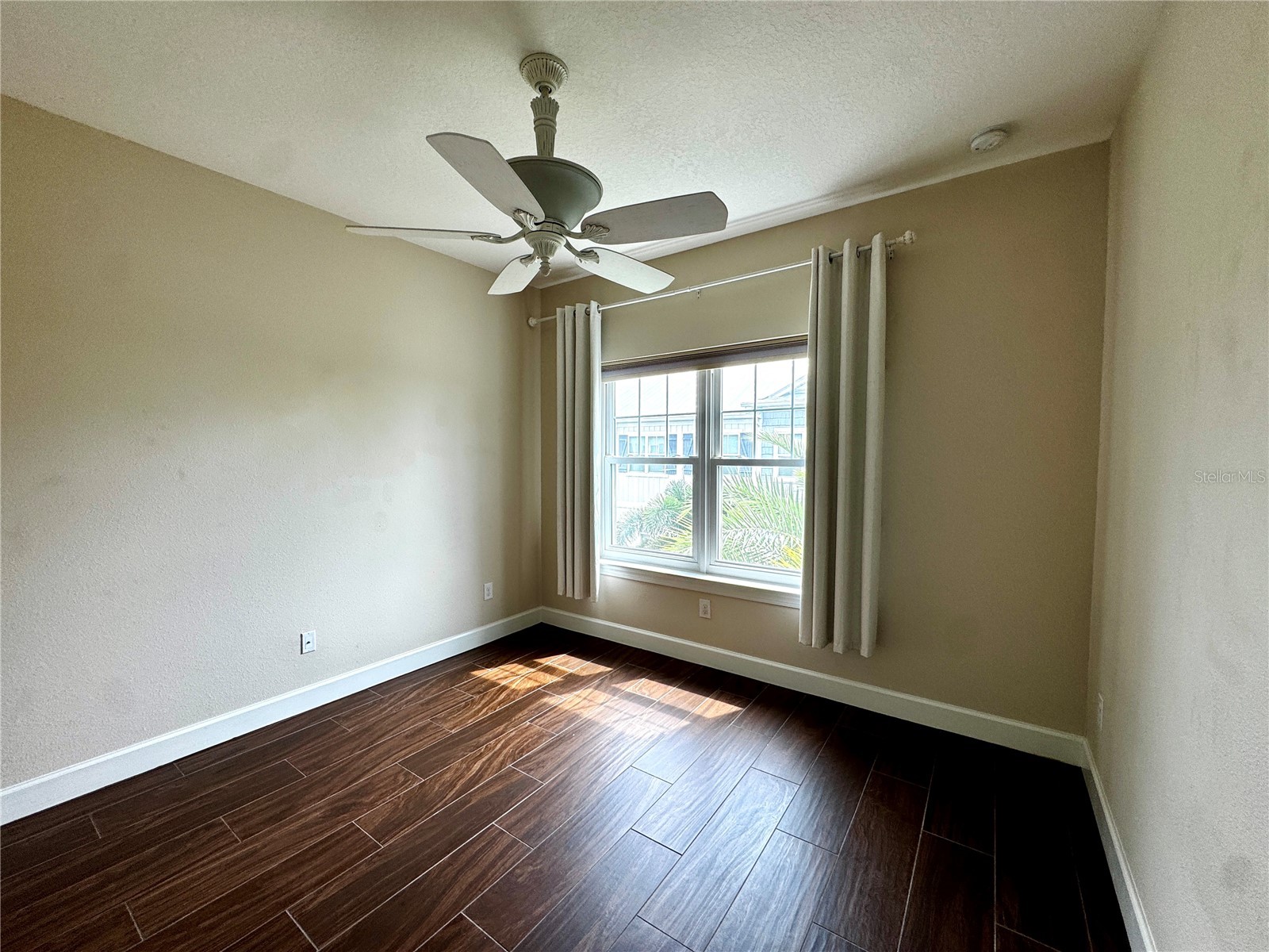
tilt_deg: -2.6
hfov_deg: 102.1
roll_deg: -0.4
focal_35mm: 14
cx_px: 634
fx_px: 513
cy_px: 476
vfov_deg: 85.7
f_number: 2.2
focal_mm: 2.22
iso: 50
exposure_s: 1/120
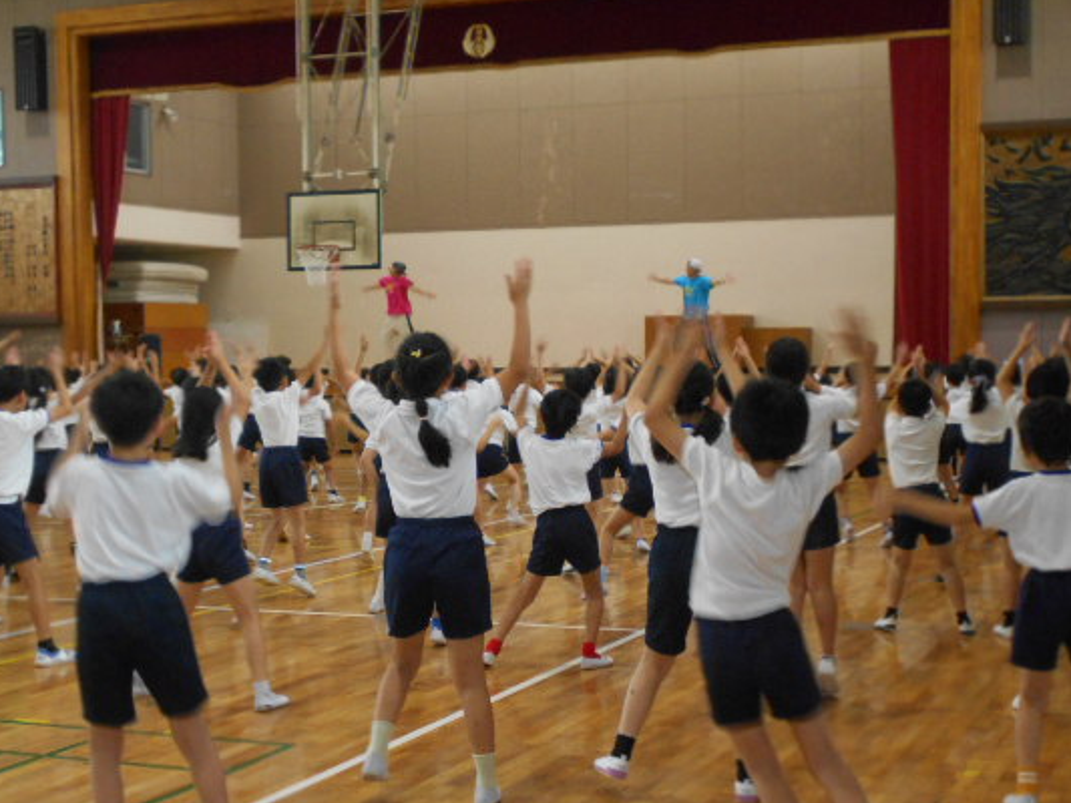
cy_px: 470
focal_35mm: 60
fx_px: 1857
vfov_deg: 24.4
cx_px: 532
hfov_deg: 32.2
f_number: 4.5
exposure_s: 1/60
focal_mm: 8.8
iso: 450
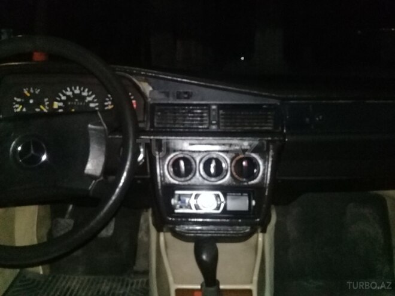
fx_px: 354
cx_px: 198
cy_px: 148
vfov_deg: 45.4
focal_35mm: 31
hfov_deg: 58.4
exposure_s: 1/17
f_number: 2.2
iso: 1250
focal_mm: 3.3
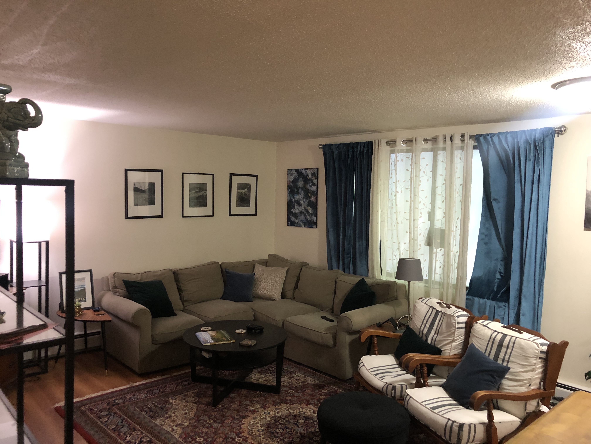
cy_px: 222
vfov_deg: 49.7
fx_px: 478
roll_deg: -0.2
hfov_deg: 63.4
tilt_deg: -4.3
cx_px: 296
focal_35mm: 28
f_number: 1.8
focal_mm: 3.99
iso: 80
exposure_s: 1/7
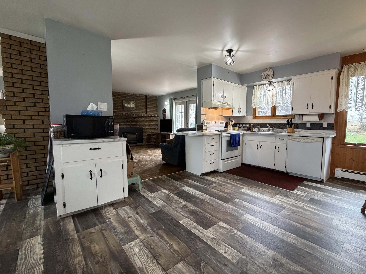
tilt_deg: -3.6
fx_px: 169
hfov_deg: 94.1
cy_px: 136
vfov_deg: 78.1
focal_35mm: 16
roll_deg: -0.2
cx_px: 204
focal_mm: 2.22
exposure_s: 1/60
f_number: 2.2
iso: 250
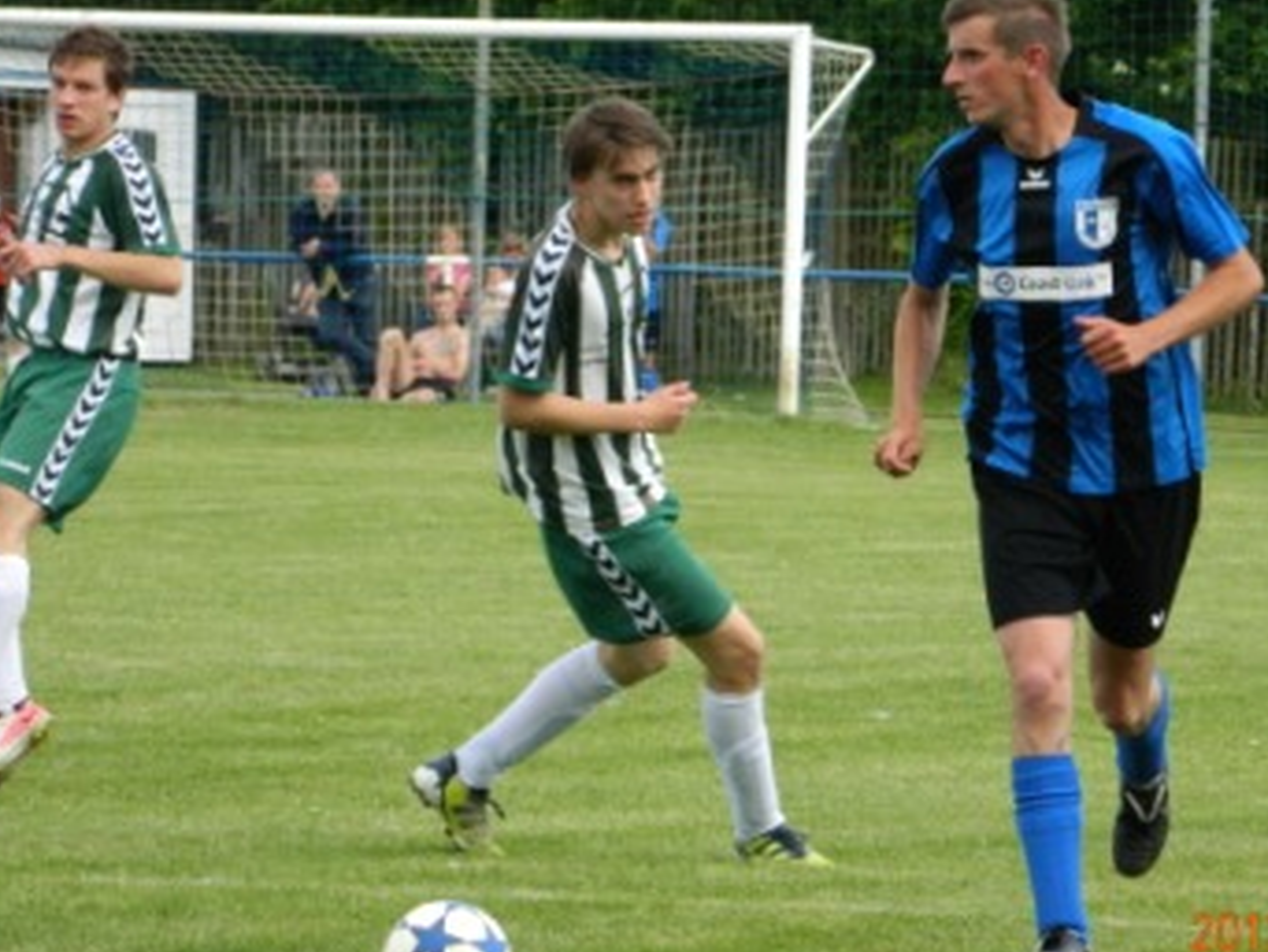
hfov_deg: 5.4
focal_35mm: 364
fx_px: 13343
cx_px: 716
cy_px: 441
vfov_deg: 4.1
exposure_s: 1/640
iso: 400
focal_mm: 50
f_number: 5.6
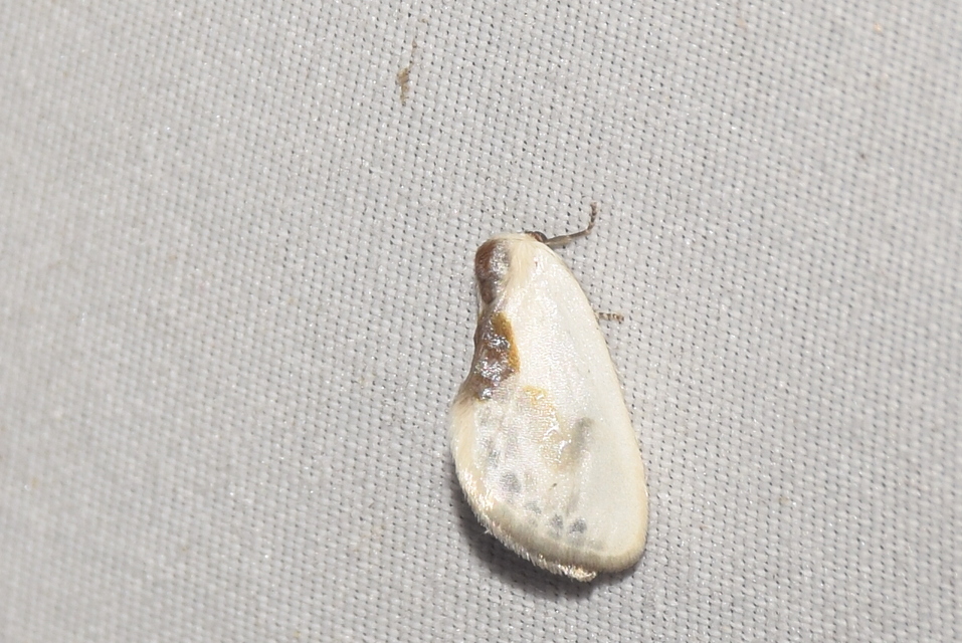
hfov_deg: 9.8
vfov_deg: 6.6
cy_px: 322
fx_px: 5617
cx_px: 481
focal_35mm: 210
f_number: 13
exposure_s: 1/60
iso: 100
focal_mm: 140
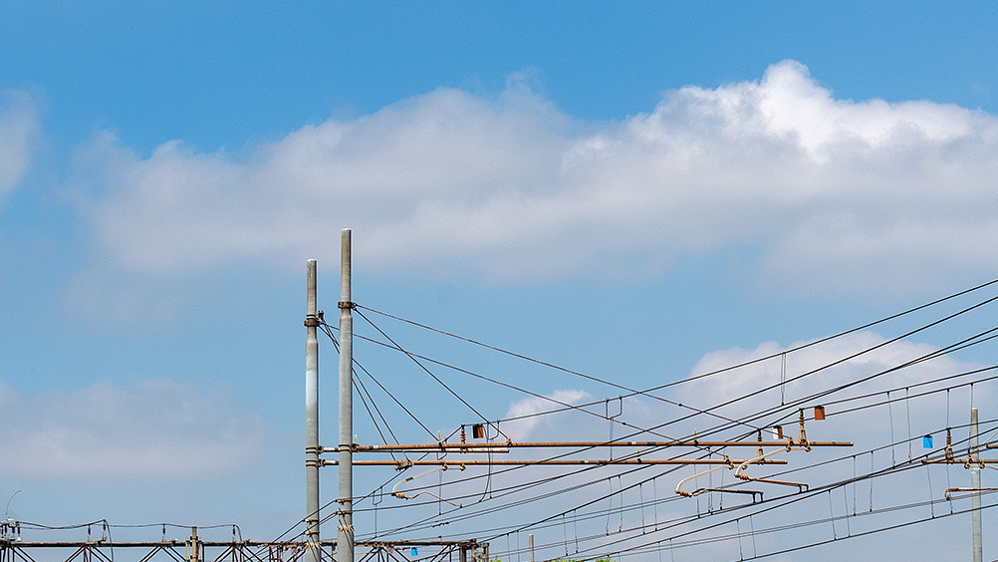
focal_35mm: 87
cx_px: 239
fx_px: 2303
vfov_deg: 13.8
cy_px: 513
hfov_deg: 24.2
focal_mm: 52
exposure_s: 1/800
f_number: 8
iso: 250
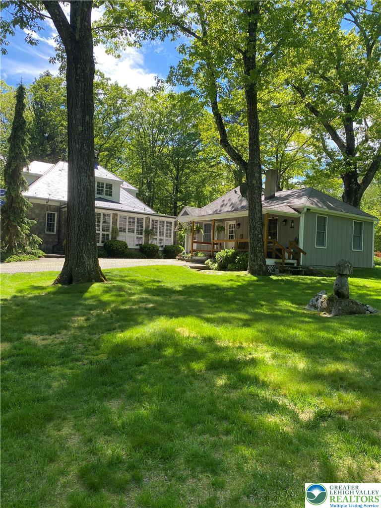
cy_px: 254
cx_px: 190
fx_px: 382
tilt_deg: -0.1
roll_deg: -1.5
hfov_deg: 53.1
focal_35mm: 26
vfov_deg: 67.3
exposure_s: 1/604
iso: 32
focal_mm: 4.25
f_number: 1.8
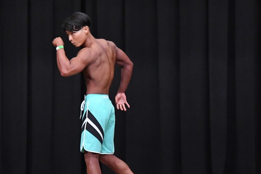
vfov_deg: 4.3
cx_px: 113
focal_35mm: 320
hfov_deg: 6.4
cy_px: 109
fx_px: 2319
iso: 8000
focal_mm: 150
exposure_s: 1/400
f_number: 5.6
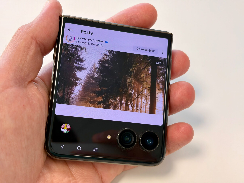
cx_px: 122
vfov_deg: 28.0
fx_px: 367
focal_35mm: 52
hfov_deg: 36.8
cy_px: 92
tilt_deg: -51.0
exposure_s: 1/121
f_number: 1.6
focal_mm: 5.96
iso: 40
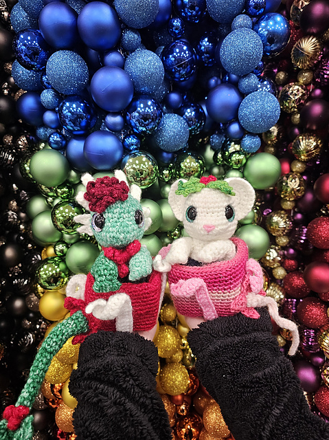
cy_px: 220
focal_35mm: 23
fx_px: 292
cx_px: 164
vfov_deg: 74.0
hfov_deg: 58.8
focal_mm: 6.3
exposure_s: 1/120
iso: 320
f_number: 1.7
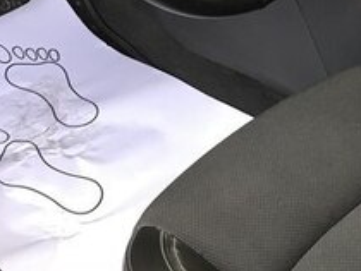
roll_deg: -3.7
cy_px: -30
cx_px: 248
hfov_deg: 22.1
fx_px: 919
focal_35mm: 88
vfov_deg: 16.3
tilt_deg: -32.7
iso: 25
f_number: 1.8
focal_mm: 3.99
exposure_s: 1/33
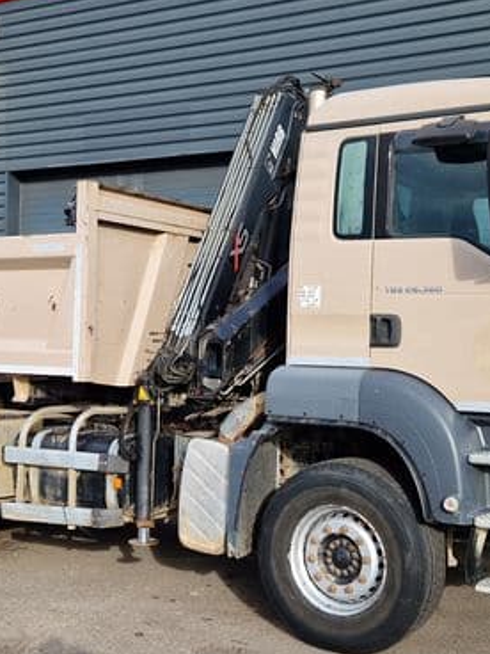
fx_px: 944
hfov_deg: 29.1
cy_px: 322
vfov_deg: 38.2
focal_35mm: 50
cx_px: 275
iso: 50
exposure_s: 1/6623
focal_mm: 5.4
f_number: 1.8
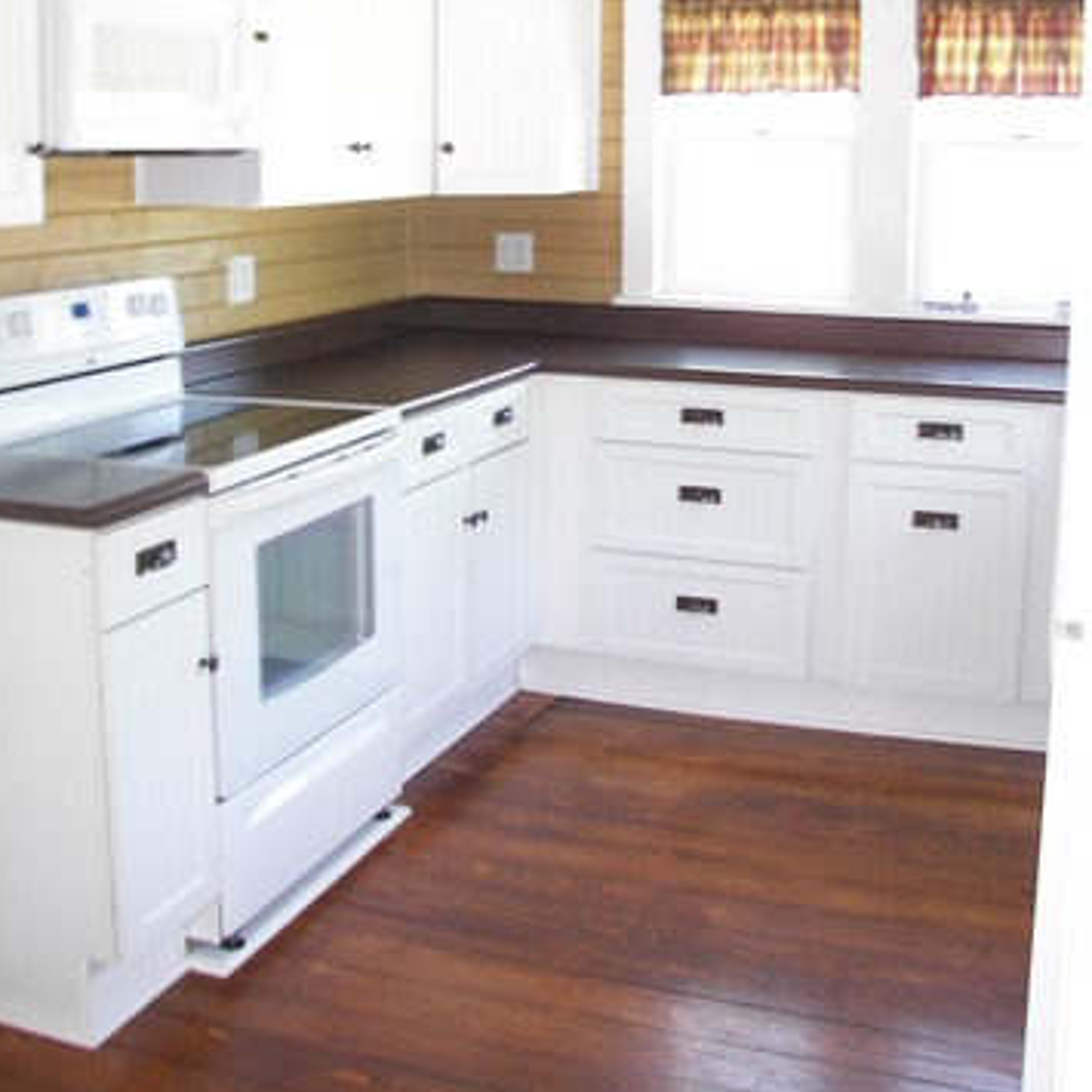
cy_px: 363
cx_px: 541
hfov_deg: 39.2
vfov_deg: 38.7
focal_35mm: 43
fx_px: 1535
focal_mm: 6
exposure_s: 1/8
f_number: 2.8
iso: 100
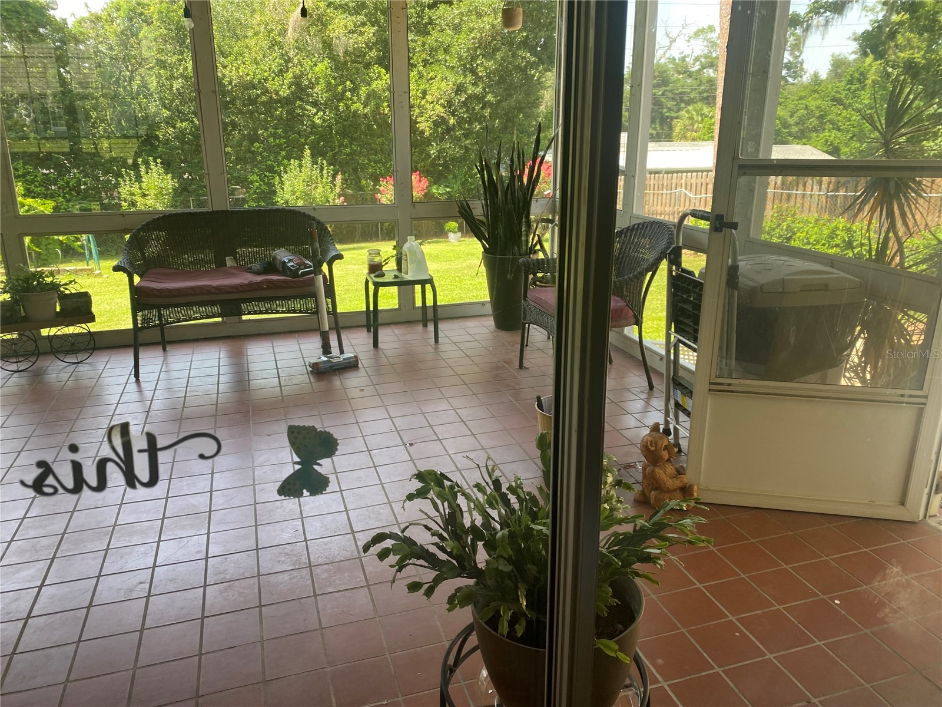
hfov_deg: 67.3
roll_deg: +0.6
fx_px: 708
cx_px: 471
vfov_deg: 53.1
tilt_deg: -17.3
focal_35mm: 26
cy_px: 354
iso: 40
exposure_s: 1/122
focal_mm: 4.25
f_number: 1.8
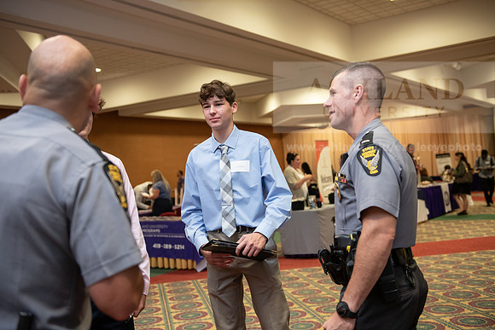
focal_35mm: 42
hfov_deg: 46.4
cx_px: 248
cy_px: 165
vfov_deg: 31.9
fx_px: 578
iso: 1250
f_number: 3.2
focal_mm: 42
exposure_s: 1/160
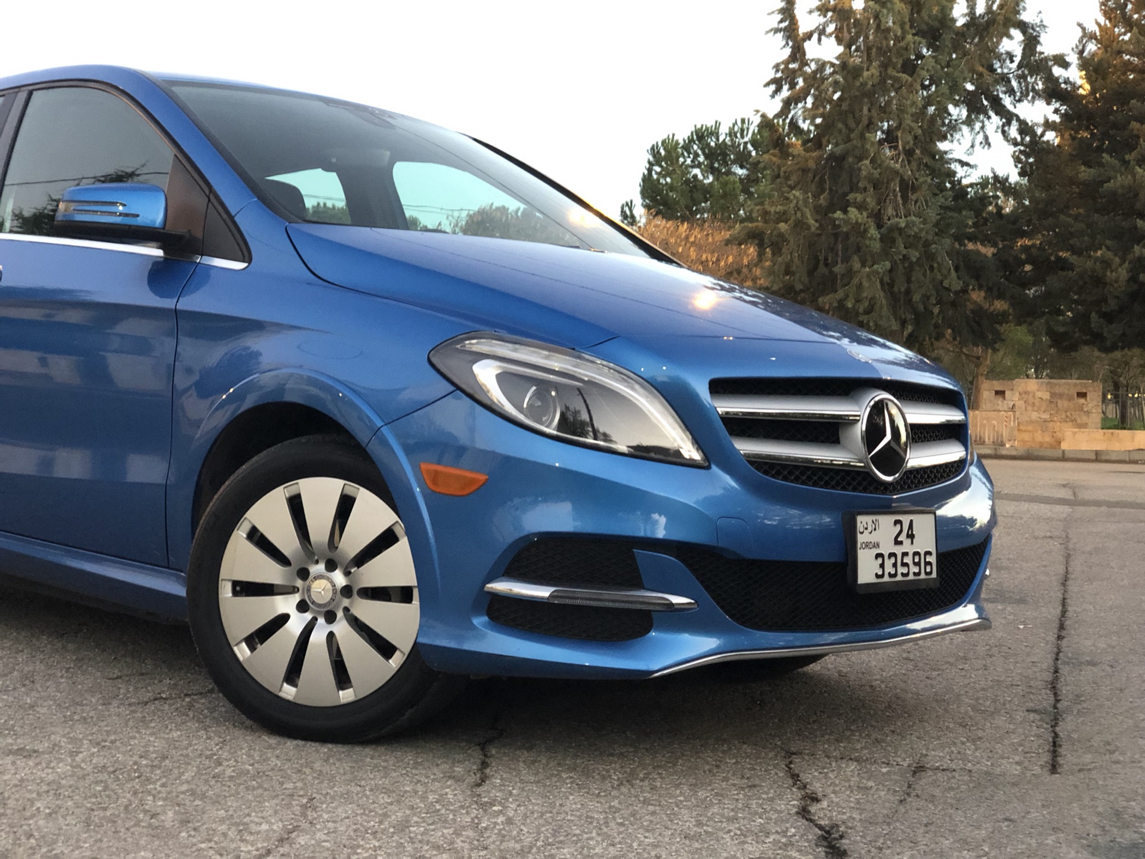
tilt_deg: +1.6
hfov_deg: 36.8
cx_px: 572
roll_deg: -2.4
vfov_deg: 28.0
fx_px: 1720
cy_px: 430
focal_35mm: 52
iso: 160
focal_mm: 6
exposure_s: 1/8
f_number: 2.4
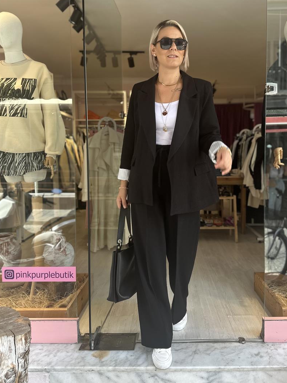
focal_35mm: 29
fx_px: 321
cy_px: 176
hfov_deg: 48.0
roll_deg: +0.5
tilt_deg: -5.7
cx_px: 169
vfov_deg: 61.6
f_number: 1.78
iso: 64
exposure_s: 1/142
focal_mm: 6.86
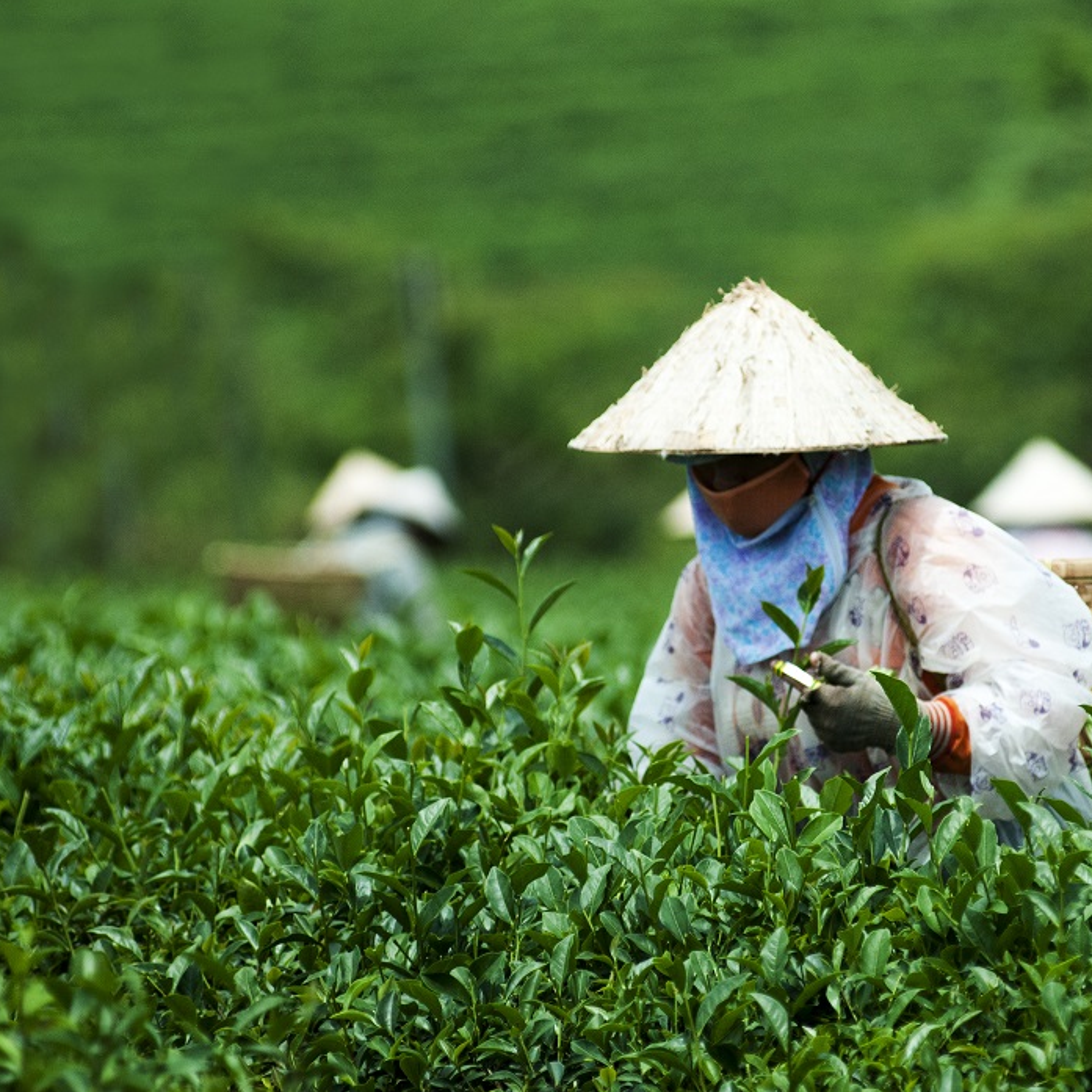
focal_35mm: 385
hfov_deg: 4.5
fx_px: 13741
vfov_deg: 4.6
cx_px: 797
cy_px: 545
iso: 400
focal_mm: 200
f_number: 3.5
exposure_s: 1/6400
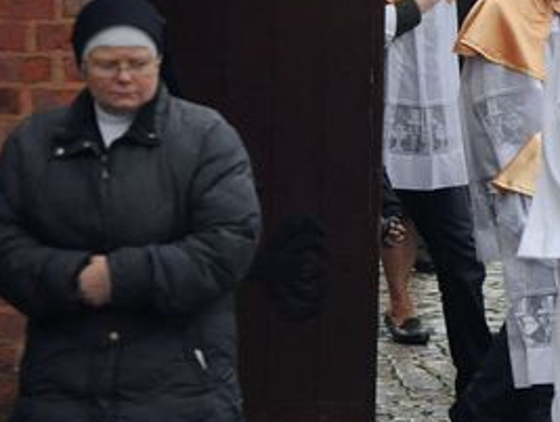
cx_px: 873
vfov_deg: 4.3
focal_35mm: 344
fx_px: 5565
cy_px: 303
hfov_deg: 5.7
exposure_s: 1/400
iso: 1600
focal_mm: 75
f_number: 5.3
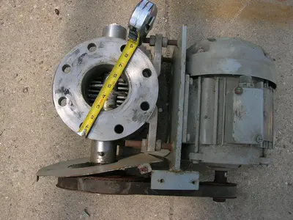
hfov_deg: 54.0
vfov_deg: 41.8
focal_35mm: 34
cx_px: 146
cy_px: 110
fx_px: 288
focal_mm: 5.7
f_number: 4.9
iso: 50
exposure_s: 1/414
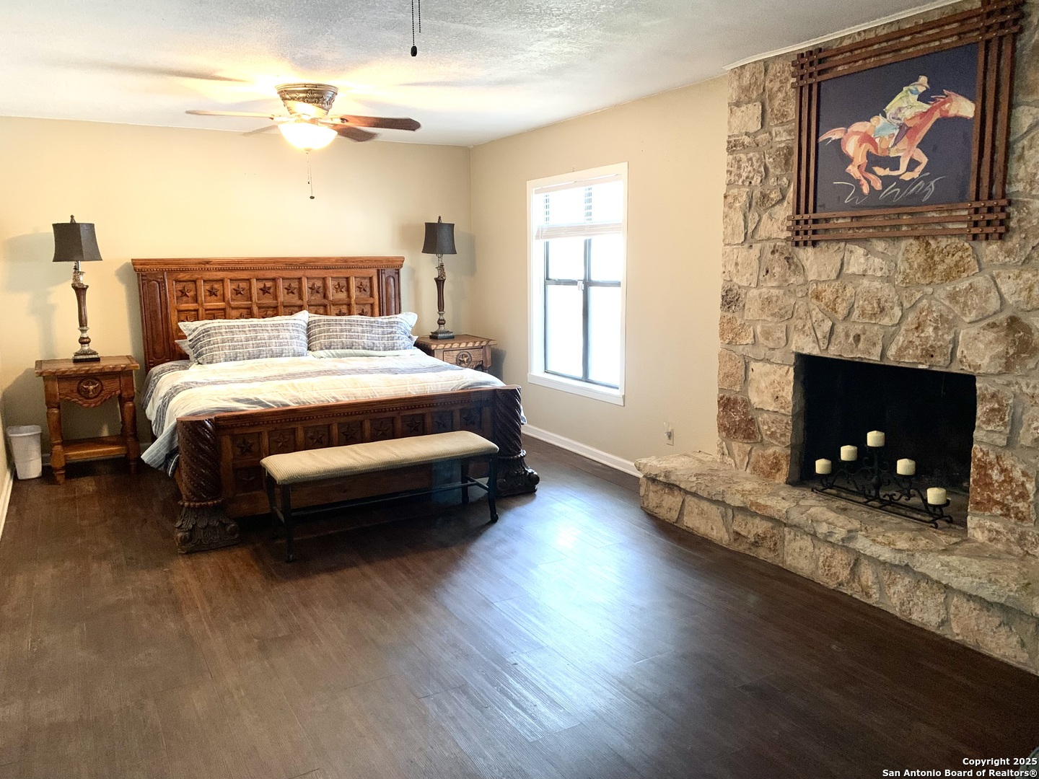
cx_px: 520
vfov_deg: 53.1
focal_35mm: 26
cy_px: 390
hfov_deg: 67.3
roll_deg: -0.3
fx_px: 780
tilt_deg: -8.2
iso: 400
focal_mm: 4.25
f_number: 1.8
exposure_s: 1/30
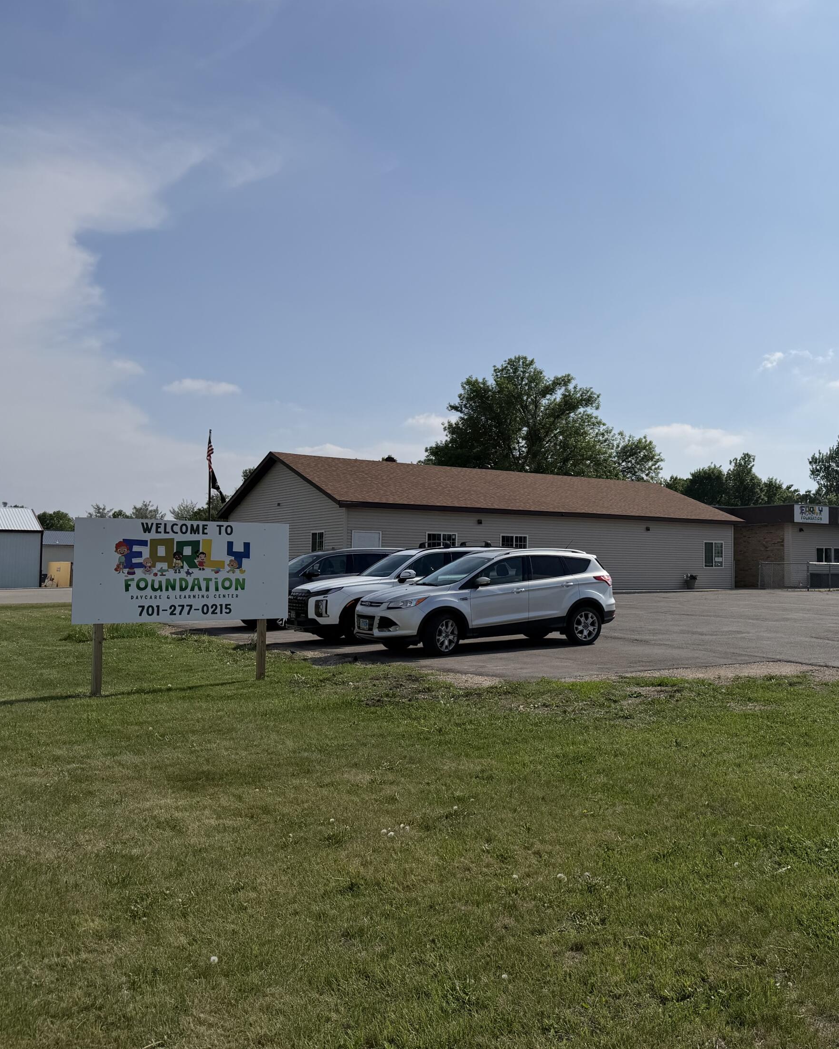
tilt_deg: +2.8
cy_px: 514
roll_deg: -0.4
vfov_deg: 55.7
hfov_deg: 43.9
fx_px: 993
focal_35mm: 32
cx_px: 654
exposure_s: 1/14286
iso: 80
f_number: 1.78
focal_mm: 6.76
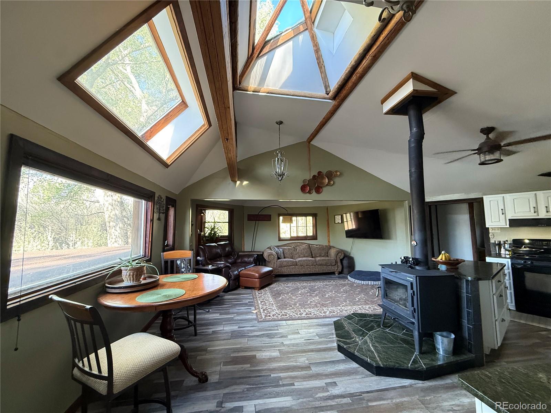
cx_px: 276
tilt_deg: +5.7
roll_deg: +1.1
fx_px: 223
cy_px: 206
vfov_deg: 85.7
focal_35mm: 14
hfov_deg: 102.1
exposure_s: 1/60
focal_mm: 2.22
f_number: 2.2
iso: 500
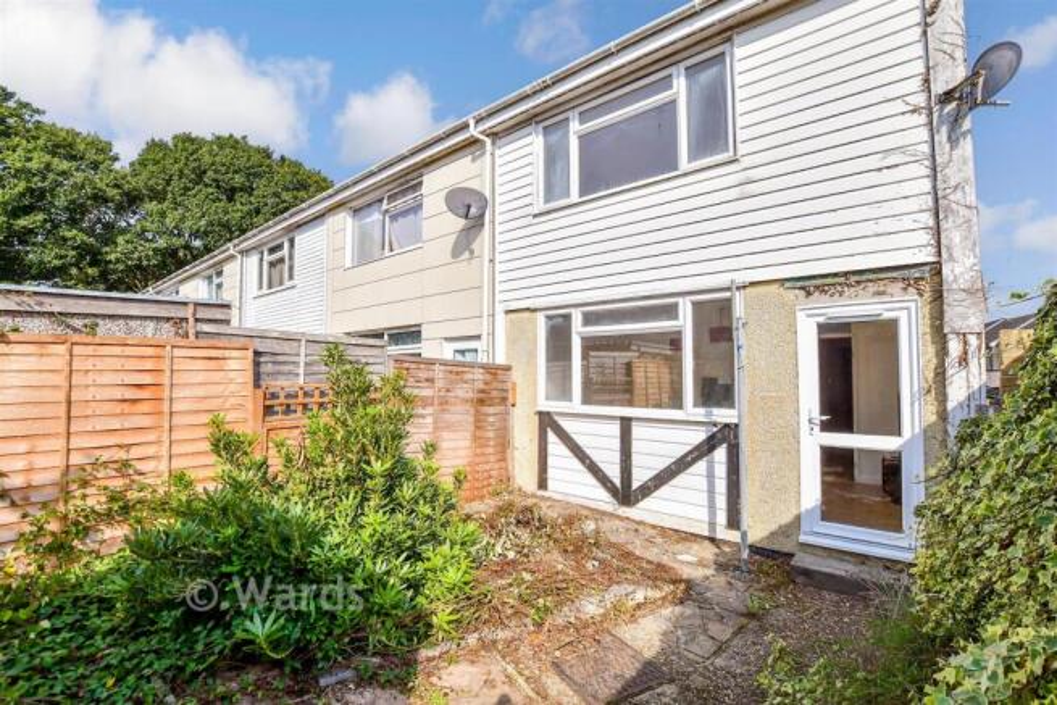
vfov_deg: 77.4
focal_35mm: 15
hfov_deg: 100.4
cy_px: 352
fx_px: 440
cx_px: 528
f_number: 8
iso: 320
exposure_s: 1/1000
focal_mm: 10
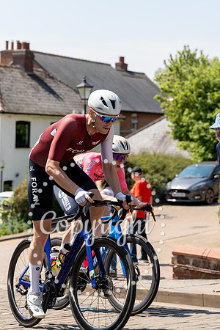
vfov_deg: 23.9
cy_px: 165
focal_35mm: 85
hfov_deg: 16.1
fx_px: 779
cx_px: 110
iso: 160
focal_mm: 85
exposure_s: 1/800
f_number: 4.5
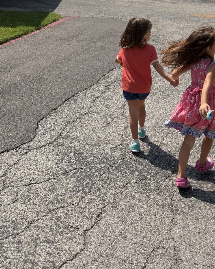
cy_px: -17
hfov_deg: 30.3
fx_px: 397
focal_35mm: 50
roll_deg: +0.2
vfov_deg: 33.3
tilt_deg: -2.5
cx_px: 99
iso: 80
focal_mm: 6.76
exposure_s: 1/7353
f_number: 1.78
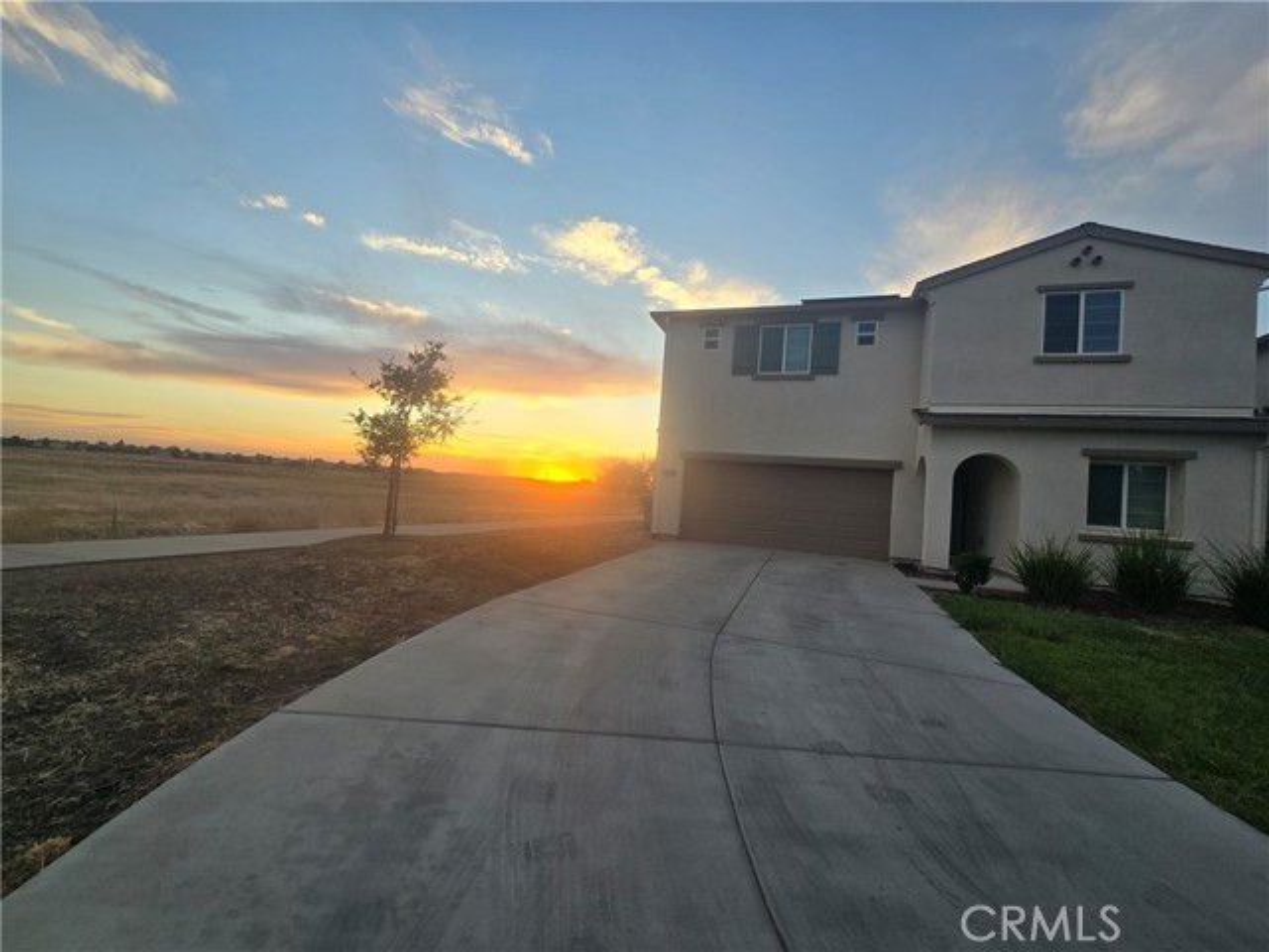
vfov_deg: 89.9
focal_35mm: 13
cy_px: 476
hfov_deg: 106.2
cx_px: 634
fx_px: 477
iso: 50
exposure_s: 1/155
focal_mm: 2.2
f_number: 2.2
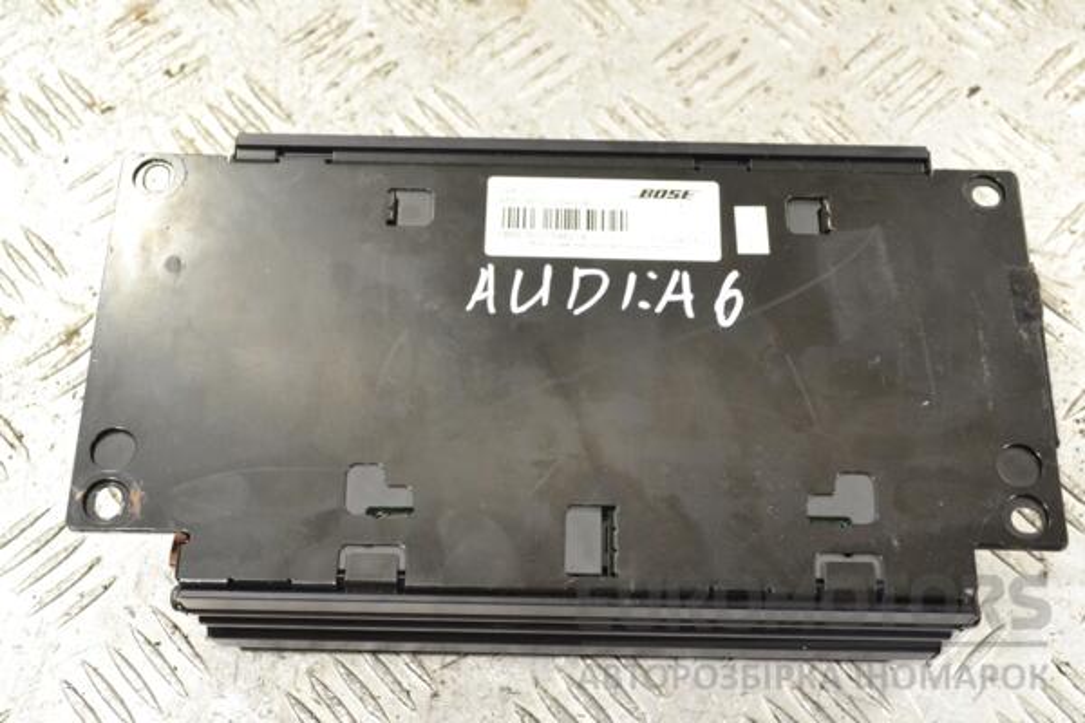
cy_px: 362
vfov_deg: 28.1
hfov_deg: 41.1
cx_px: 542
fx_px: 1447
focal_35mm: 48
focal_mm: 32
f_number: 7.1
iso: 3200
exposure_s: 1/200
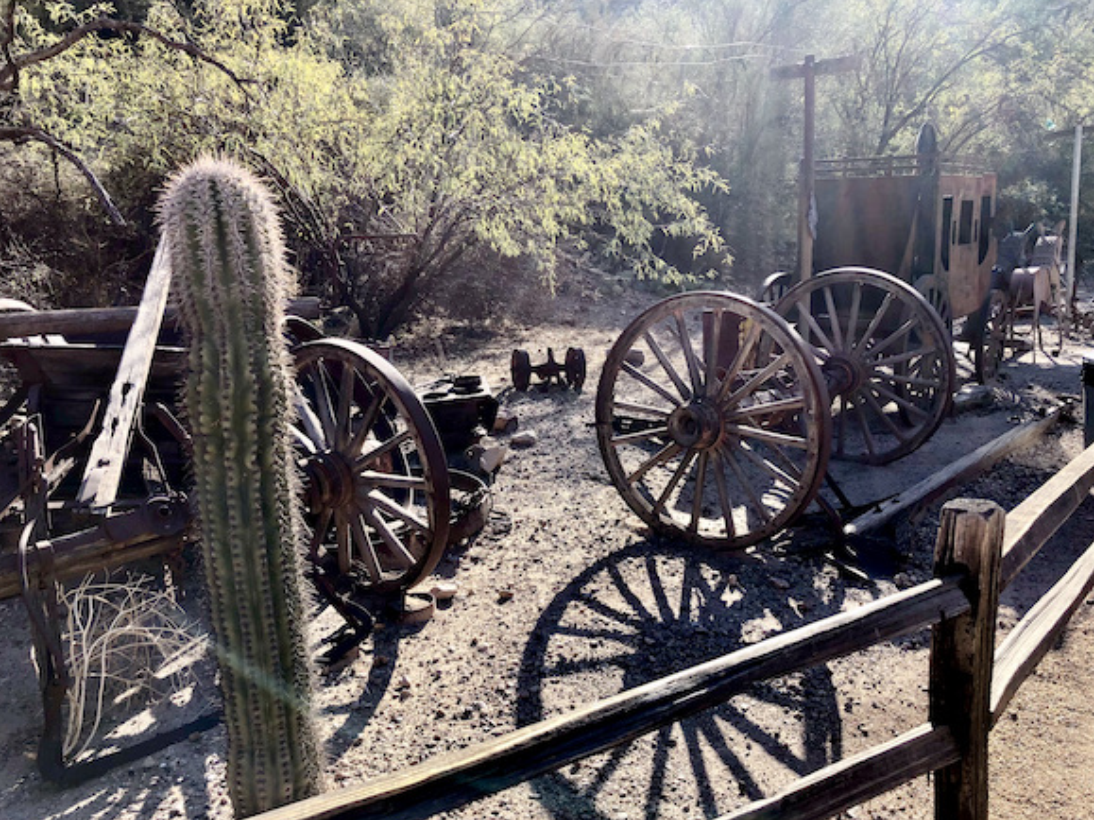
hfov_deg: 61.7
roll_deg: +2.9
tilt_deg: -10.2
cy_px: 423
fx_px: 916
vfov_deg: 48.2
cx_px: 559
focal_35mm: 29
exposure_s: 1/867
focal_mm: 4
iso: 20
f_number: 1.8
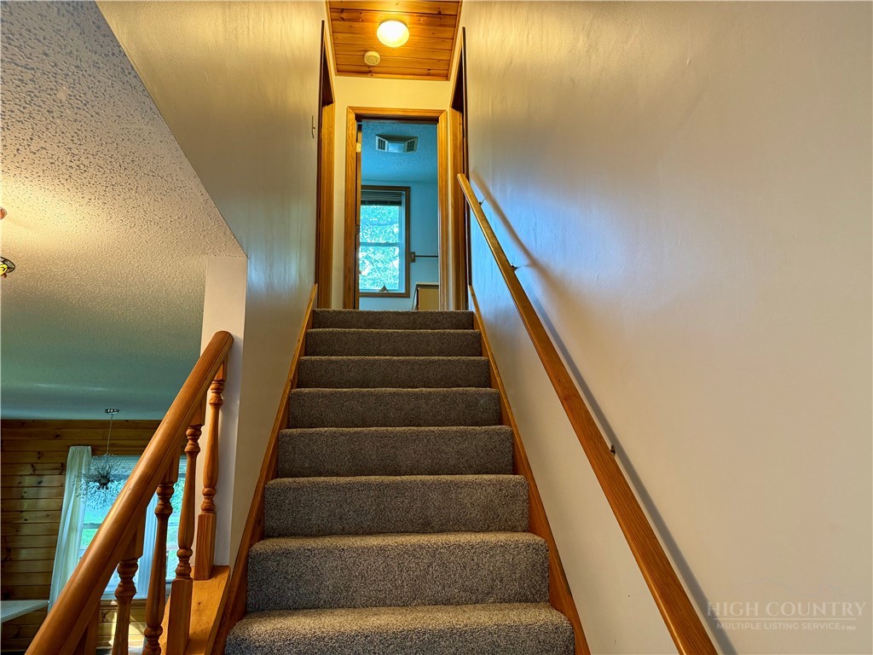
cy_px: 328
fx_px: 605
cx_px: 436
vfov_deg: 56.8
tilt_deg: +13.6
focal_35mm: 24
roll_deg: +0.7
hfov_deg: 71.6
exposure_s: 1/60
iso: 250
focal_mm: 6.76
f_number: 1.78
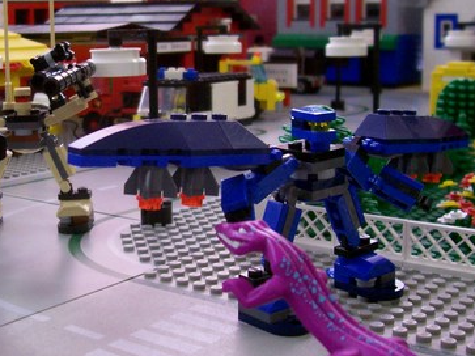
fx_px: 823
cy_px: 157
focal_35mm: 60
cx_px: 118
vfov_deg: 24.4
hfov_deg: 31.6
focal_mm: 5.6
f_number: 2.7
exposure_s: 1/16.6
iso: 160
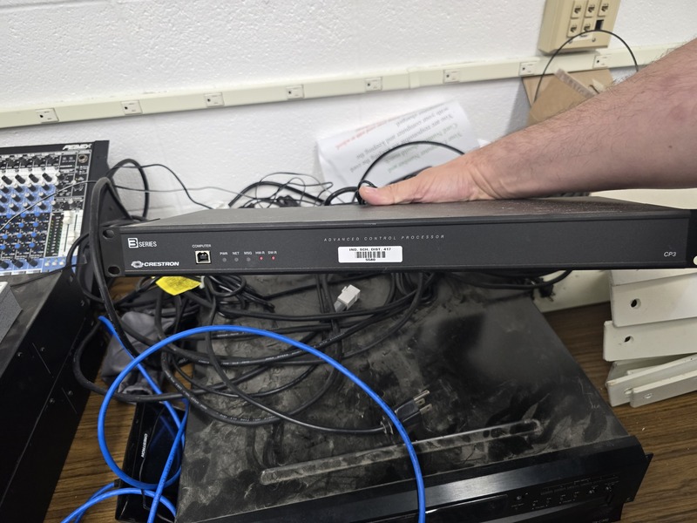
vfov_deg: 58.9
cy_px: 262
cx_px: 348
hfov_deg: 73.9
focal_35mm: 23
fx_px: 463
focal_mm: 6.3
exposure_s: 1/120
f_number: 1.7
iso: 500
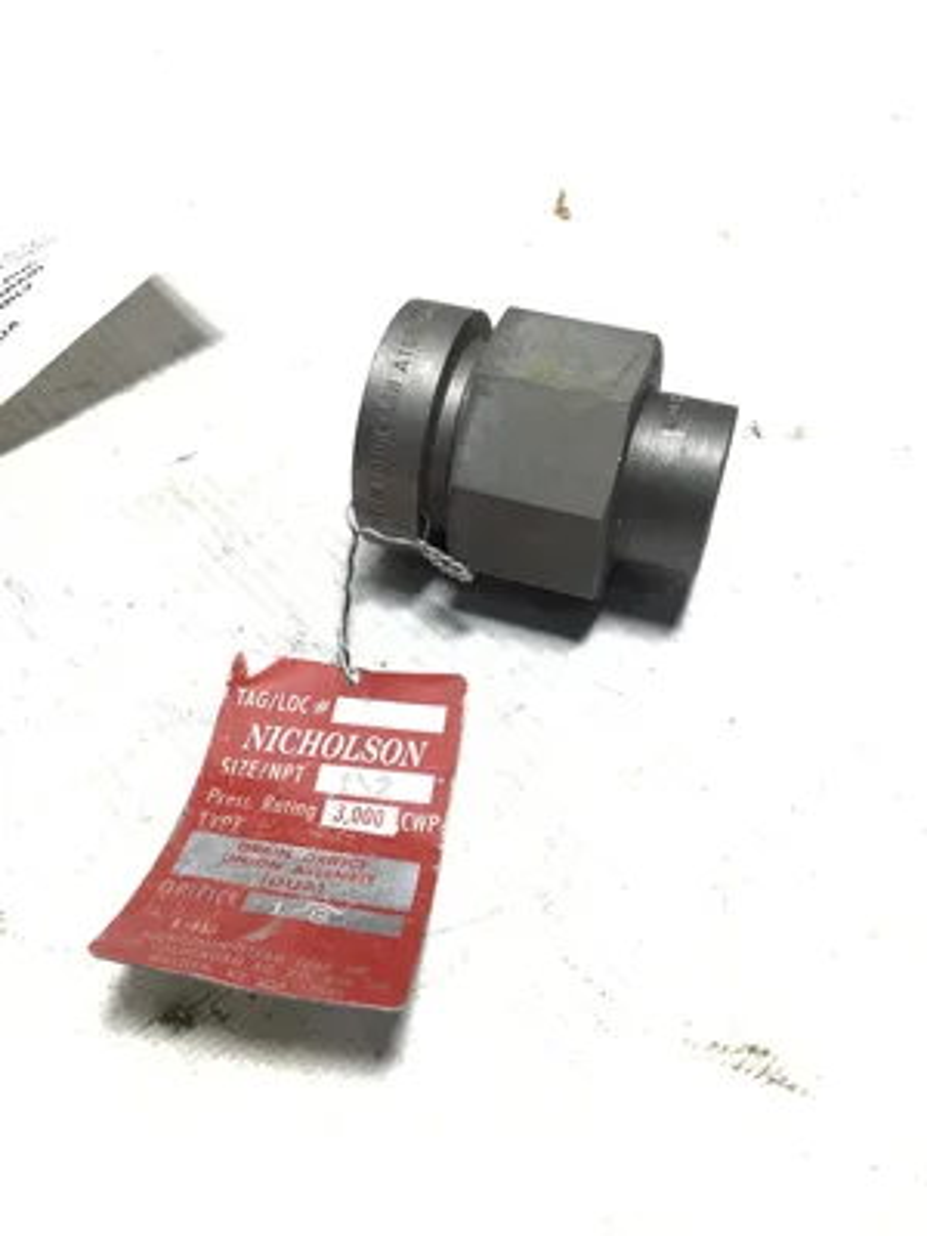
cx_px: 464
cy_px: 618
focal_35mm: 31
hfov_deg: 45.4
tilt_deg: -48.7
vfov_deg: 58.4
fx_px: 1107
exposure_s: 1/120
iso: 50
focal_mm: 3.3
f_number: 2.4
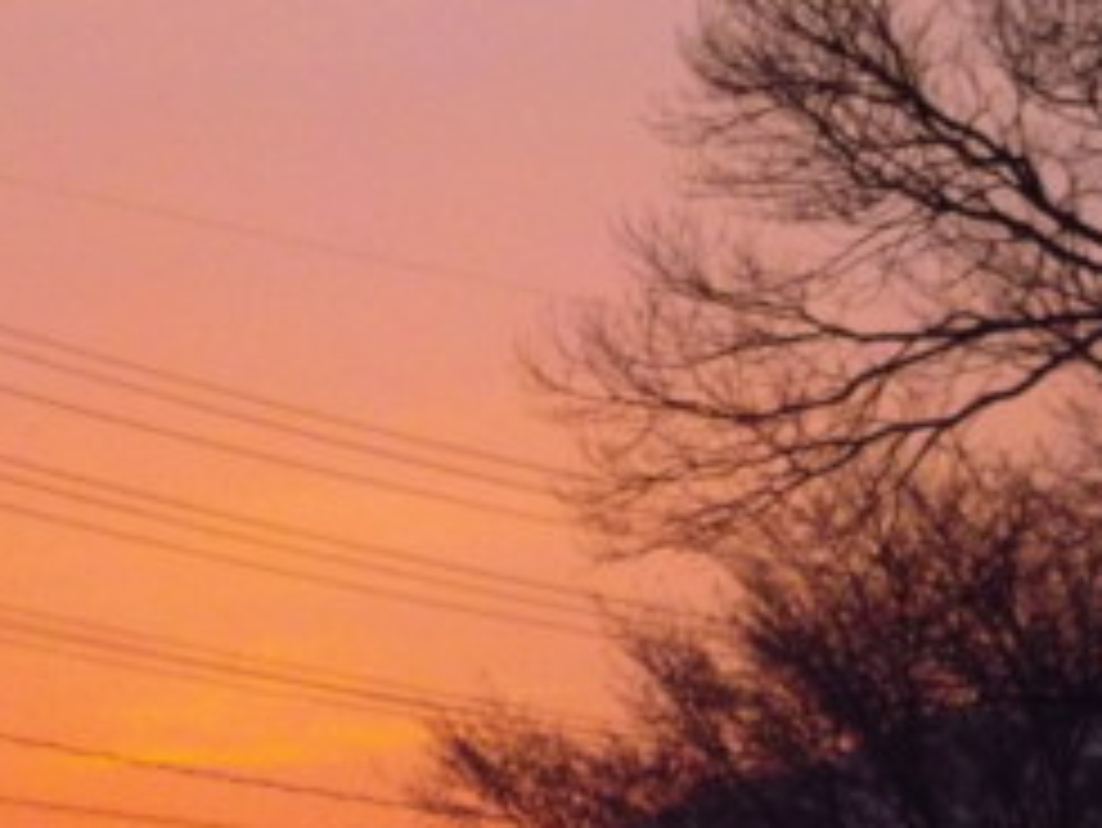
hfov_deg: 10.0
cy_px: 364
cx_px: 738
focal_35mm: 198
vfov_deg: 7.5
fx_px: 6306
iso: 800
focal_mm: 19.6
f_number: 5.9
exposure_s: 1/80
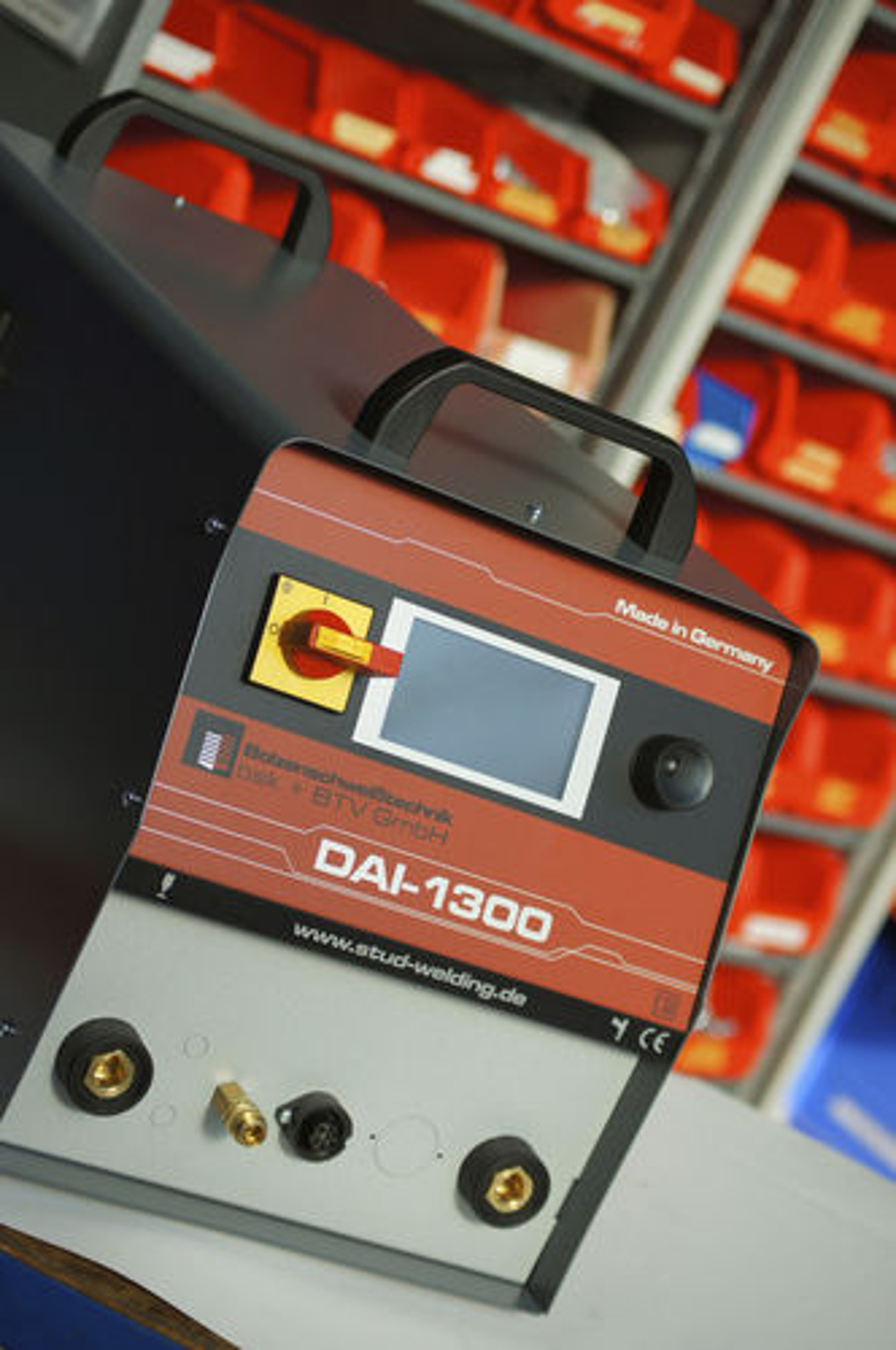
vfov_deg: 24.6
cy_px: 675
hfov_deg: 16.5
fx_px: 3088
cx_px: 448
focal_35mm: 82
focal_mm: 55
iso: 100
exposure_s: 1/640
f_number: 4
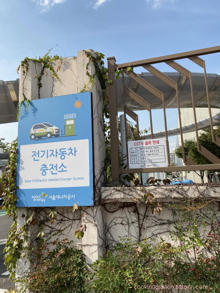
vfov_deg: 67.3
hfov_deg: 53.0
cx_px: 110
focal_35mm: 26
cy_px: 146
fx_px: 221
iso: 32
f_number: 1.8
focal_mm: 4.25
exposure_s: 1/2513
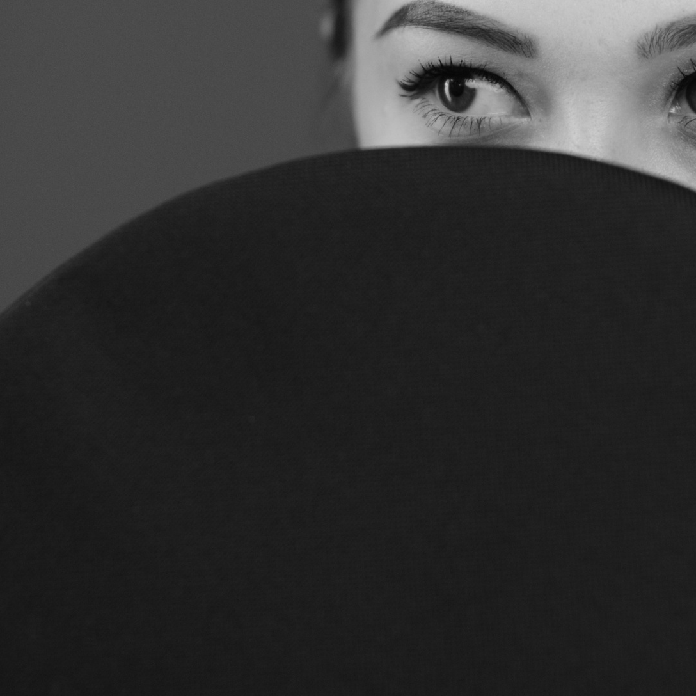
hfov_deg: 8.3
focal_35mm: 210
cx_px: 508
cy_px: 224
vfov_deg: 8.3
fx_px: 4777
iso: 1000
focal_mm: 105
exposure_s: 1/160
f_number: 2.5
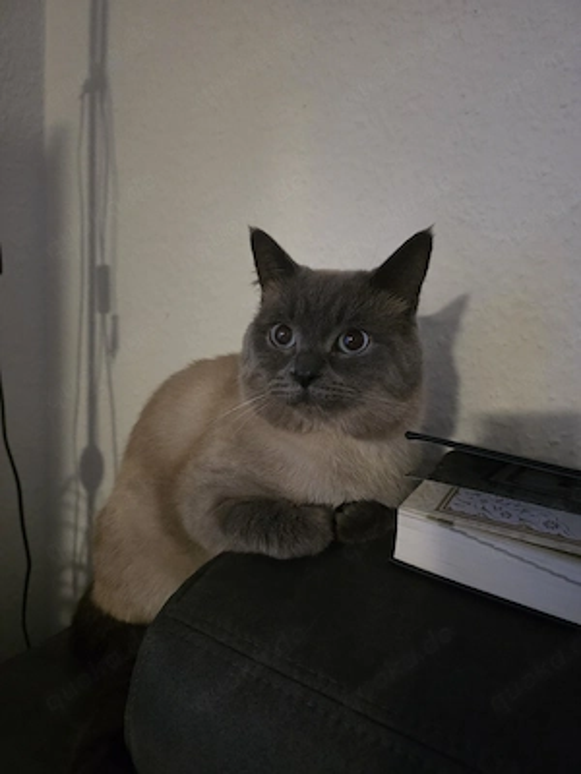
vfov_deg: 73.9
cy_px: 387
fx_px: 515
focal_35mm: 23
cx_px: 290
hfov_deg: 58.9
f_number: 1.7
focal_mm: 6.3
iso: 1600
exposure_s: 1/30
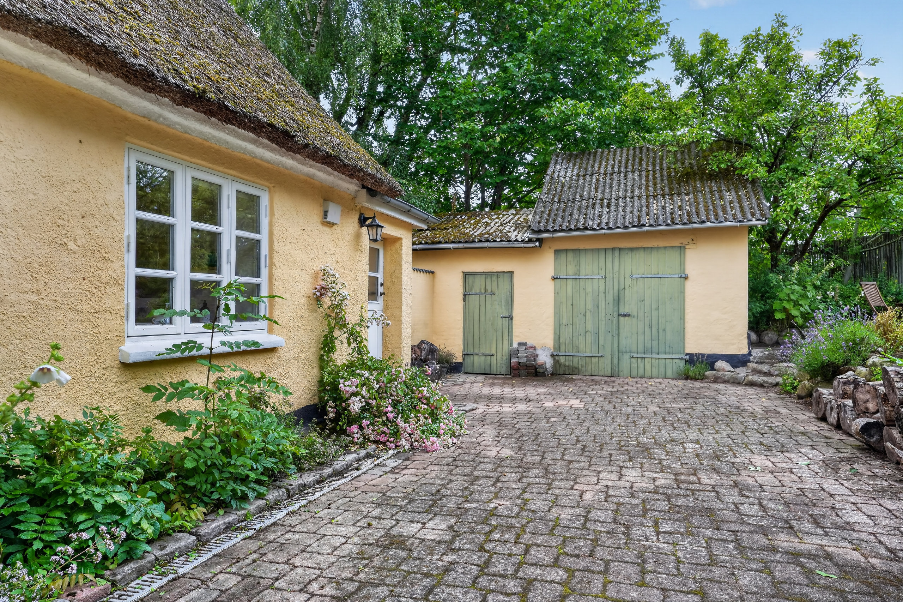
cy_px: 301
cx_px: 452
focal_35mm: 23
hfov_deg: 76.1
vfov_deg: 55.1
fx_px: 577
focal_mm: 23
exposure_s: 1/13
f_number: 8
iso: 400
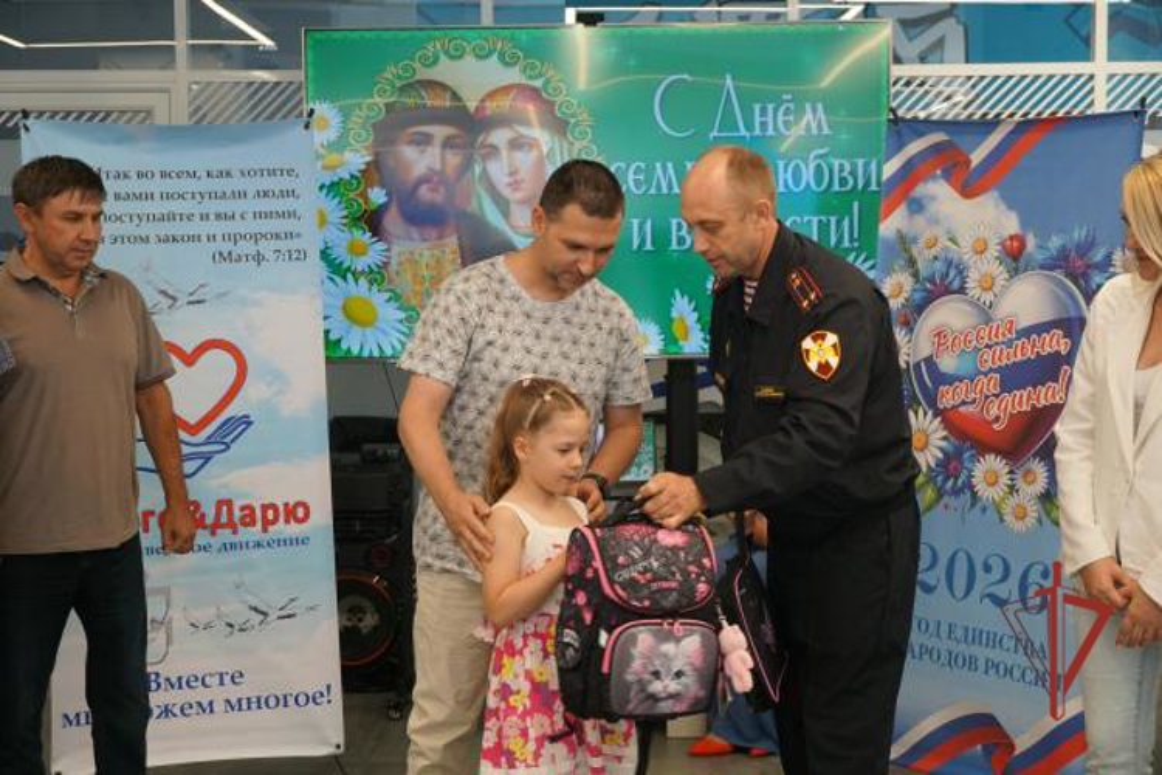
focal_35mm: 57
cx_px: 581
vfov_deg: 23.8
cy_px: 388
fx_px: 1840
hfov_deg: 35.1
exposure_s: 1/160
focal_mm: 38
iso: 500
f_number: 4.5
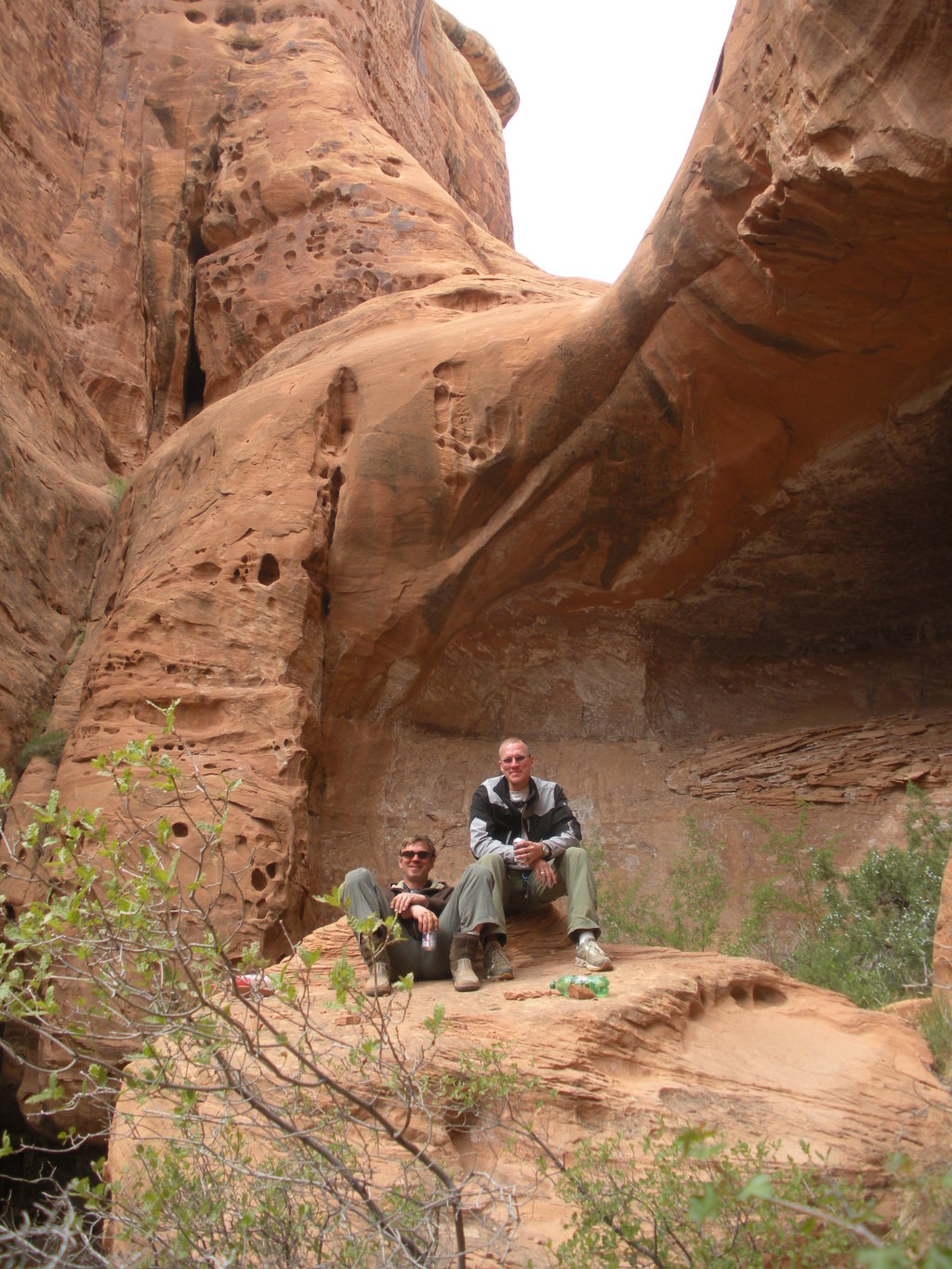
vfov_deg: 51.4
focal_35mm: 36
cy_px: 634
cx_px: 476
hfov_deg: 39.7
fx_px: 1320
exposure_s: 1/145
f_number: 3.5
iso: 64
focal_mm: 6.3
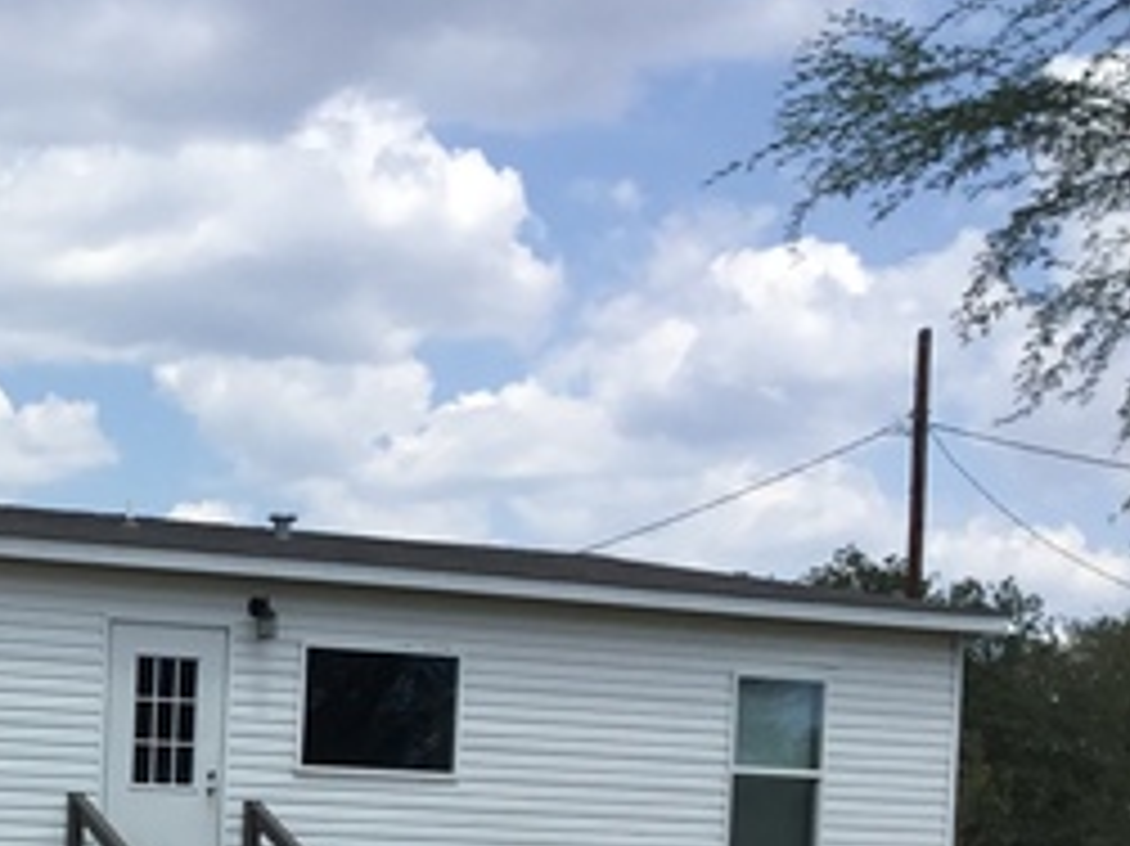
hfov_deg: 22.4
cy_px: 932
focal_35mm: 79
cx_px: -306
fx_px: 2578
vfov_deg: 18.0
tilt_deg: -1.6
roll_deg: -2.6
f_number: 2.4
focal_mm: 3.3
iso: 25
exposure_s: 1/1631
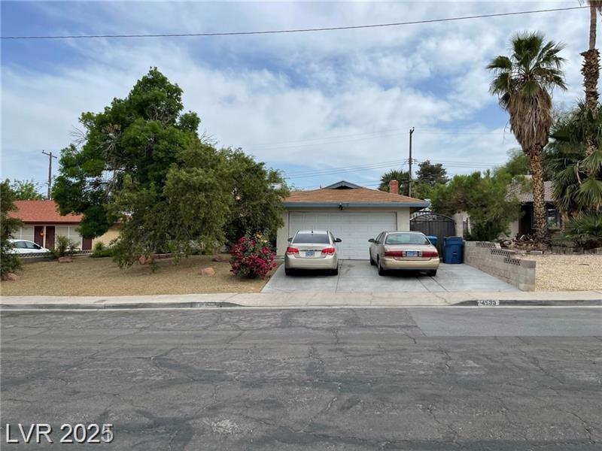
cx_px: 301
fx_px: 452
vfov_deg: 53.1
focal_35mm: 26
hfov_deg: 67.3
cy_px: 226
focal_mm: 5.1
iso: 32
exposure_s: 1/4717
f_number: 1.6
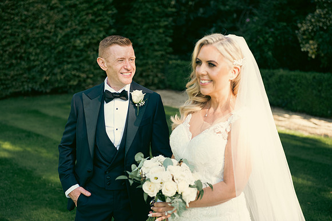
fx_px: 535
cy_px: 110
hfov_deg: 34.5
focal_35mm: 58
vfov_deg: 23.4
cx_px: 166
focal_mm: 58
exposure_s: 1/400
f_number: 3.5
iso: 200
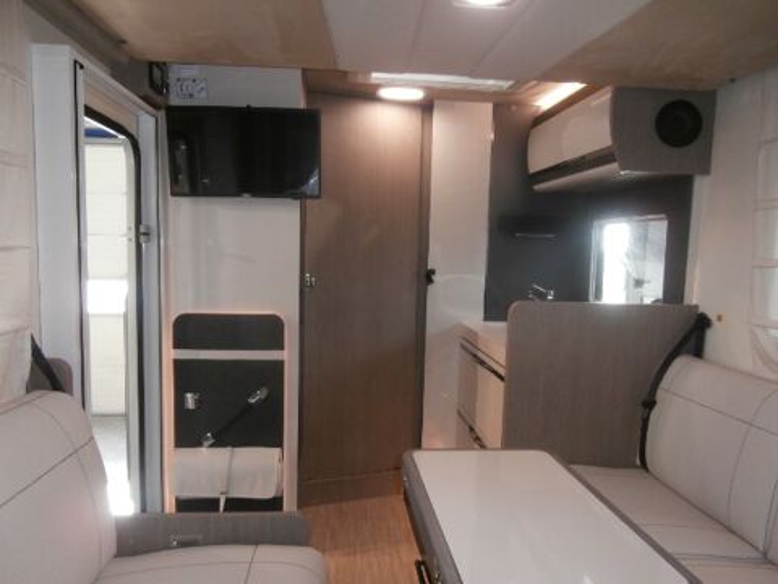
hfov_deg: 71.6
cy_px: 292
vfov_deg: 56.8
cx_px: 389
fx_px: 539
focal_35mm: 24
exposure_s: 1/30
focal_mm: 4.2
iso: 200
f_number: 3
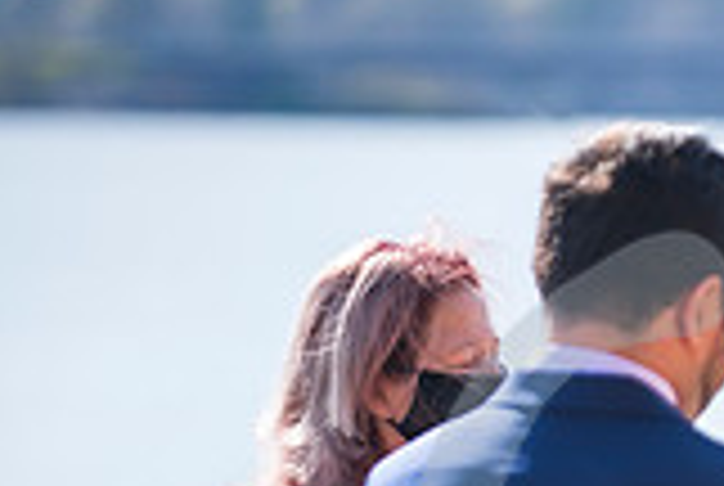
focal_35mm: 539
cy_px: 632
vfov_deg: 2.6
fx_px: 10860
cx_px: 1120
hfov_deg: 3.8
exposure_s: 1/800
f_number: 2.8
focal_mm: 150
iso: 100
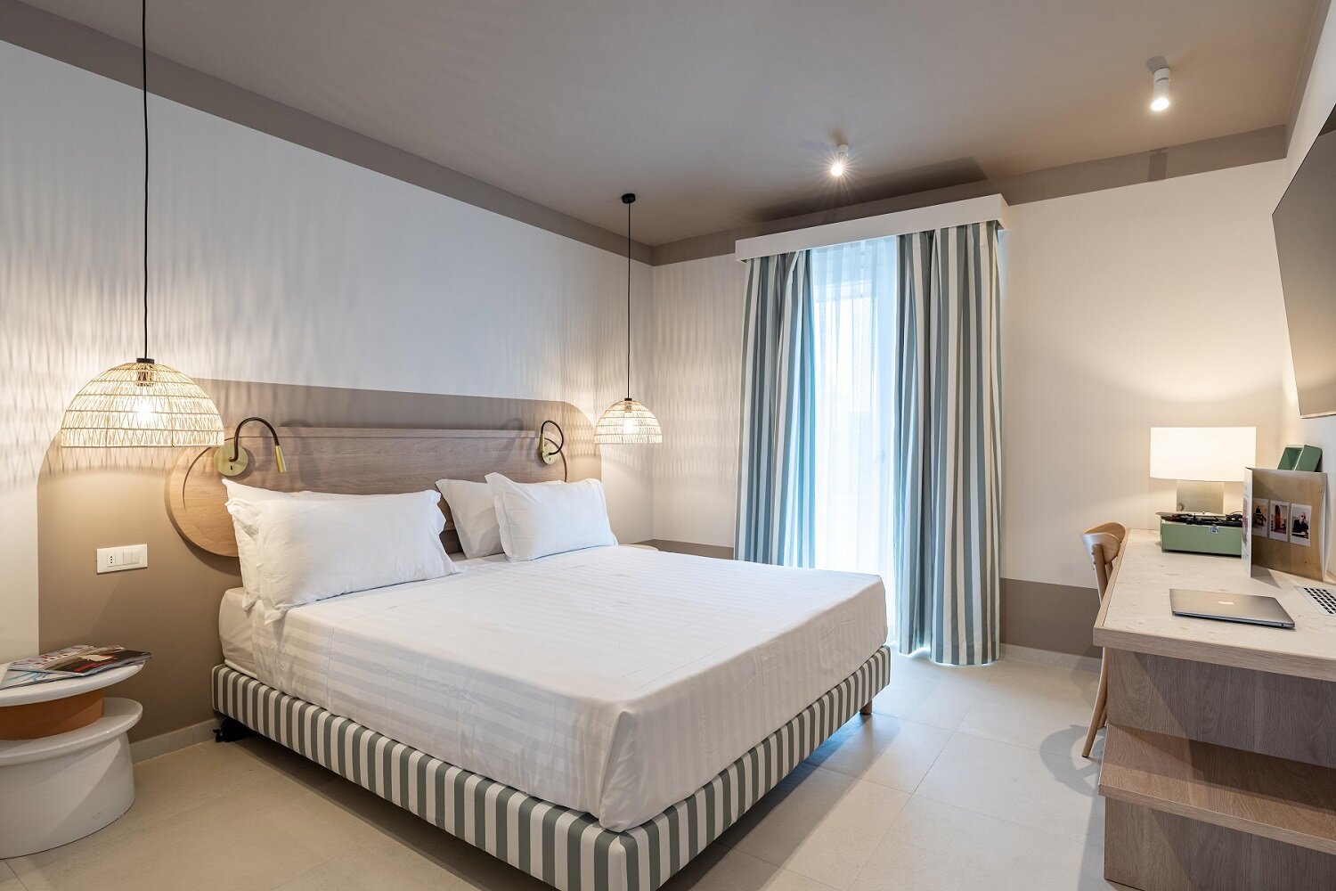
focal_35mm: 18
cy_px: 446
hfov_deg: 90.0
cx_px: 668
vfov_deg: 67.4
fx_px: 668
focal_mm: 18
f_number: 8
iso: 100
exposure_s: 1/13
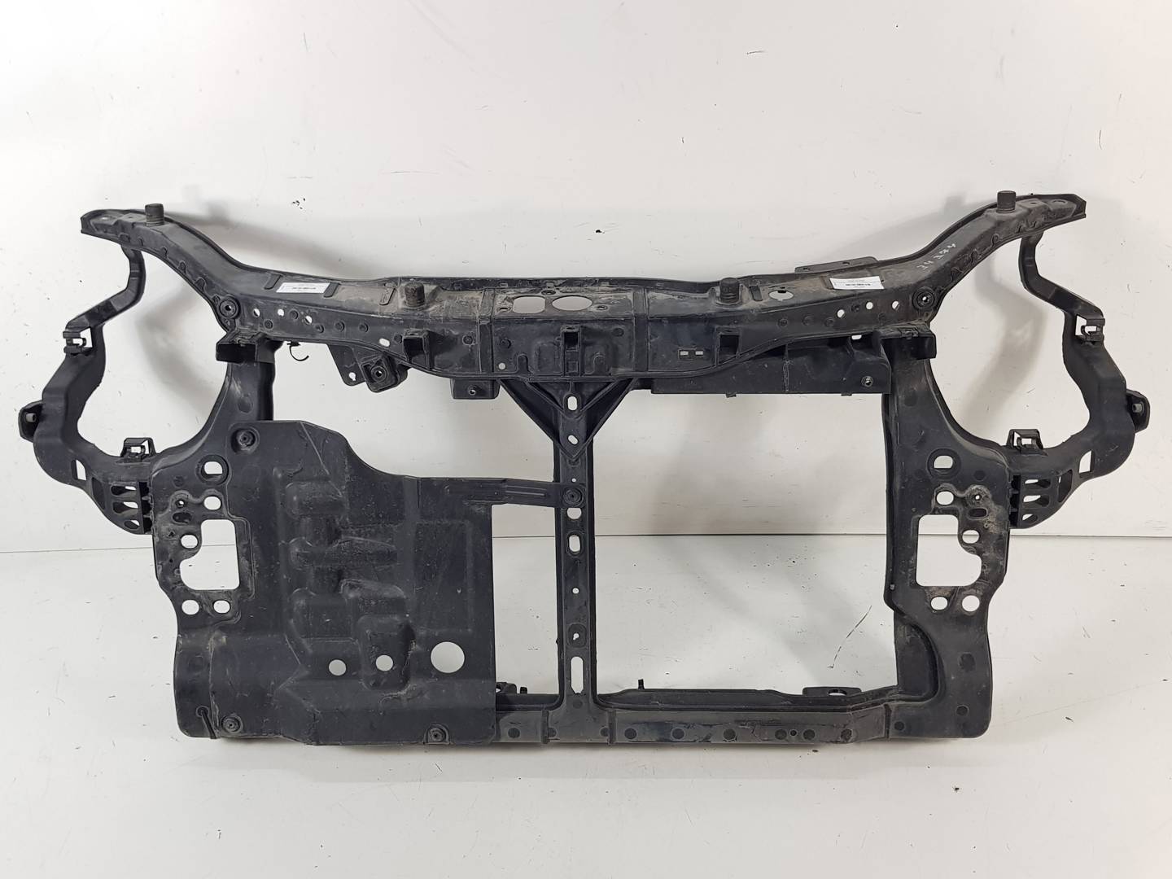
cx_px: 586
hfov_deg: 67.3
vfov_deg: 53.1
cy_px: 440
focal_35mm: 26
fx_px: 880
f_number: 1.7
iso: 80
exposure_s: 1/100
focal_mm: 4.2
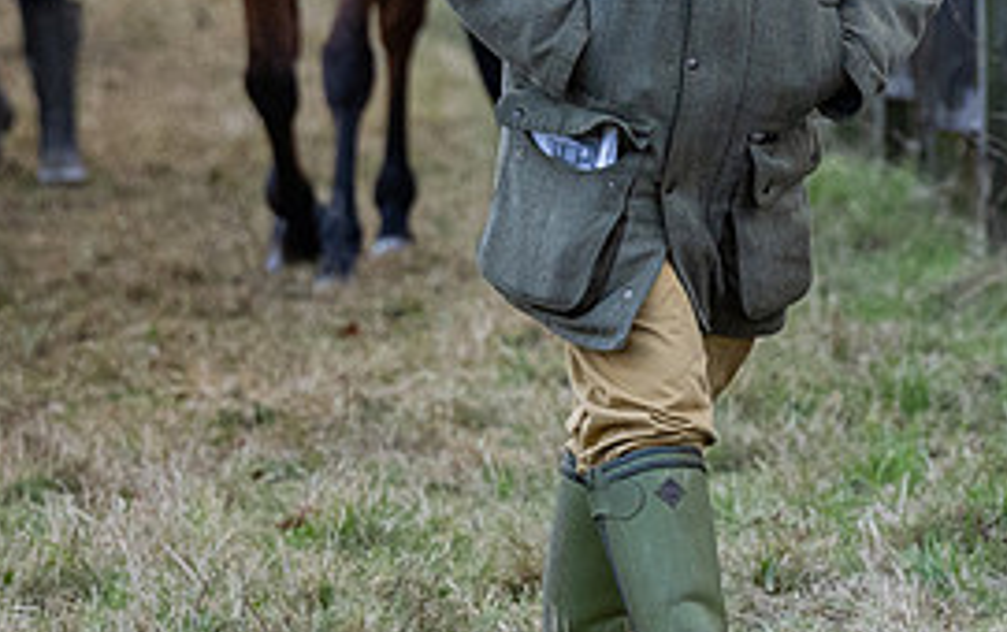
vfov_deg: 1.5
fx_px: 24533
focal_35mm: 893
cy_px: -5
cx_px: 867
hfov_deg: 2.4
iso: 800
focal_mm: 175
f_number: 4
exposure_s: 1/400
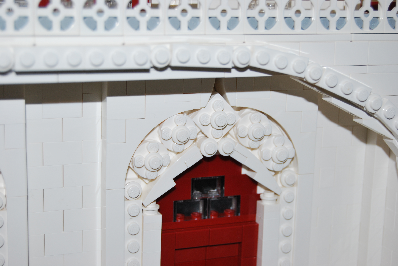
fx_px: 797
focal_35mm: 72
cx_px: 199
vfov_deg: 19.0
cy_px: 133
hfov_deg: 28.0
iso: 200
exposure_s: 1/60
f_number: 5.6
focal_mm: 48
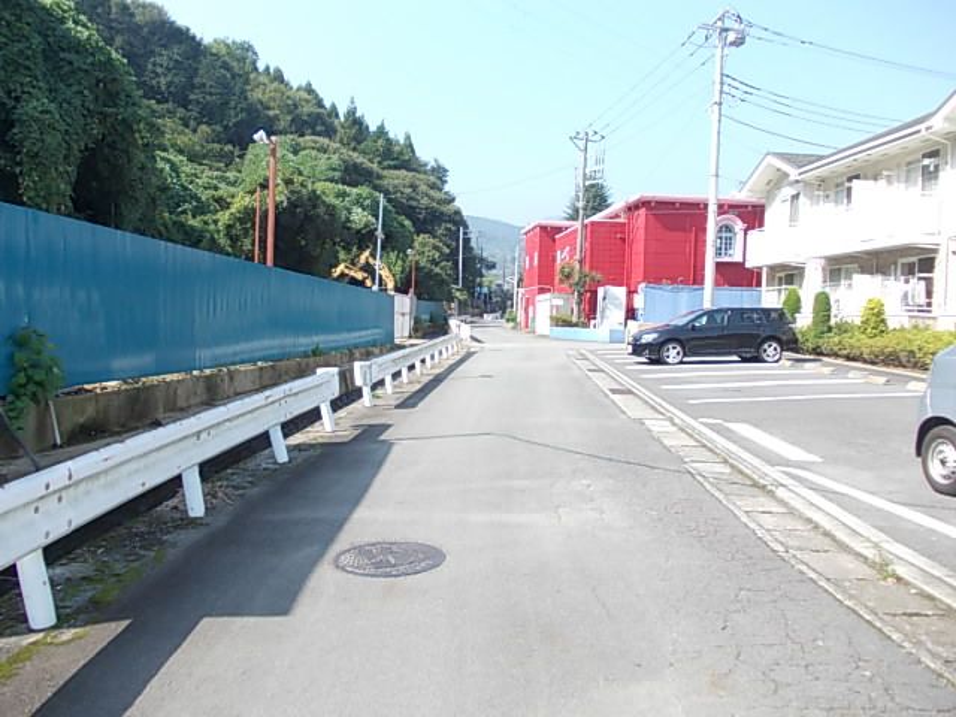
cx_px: 478
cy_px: 358
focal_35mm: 28
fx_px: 773
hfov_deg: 63.4
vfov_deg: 49.7
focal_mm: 4
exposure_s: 1/500
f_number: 2.7
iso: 80
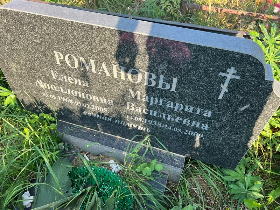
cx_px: 140
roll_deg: -3.1
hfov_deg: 67.3
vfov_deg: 53.1
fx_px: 210
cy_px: 105
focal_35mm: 26
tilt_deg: -40.4
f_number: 1.5
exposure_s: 1/374
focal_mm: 5.7
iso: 50
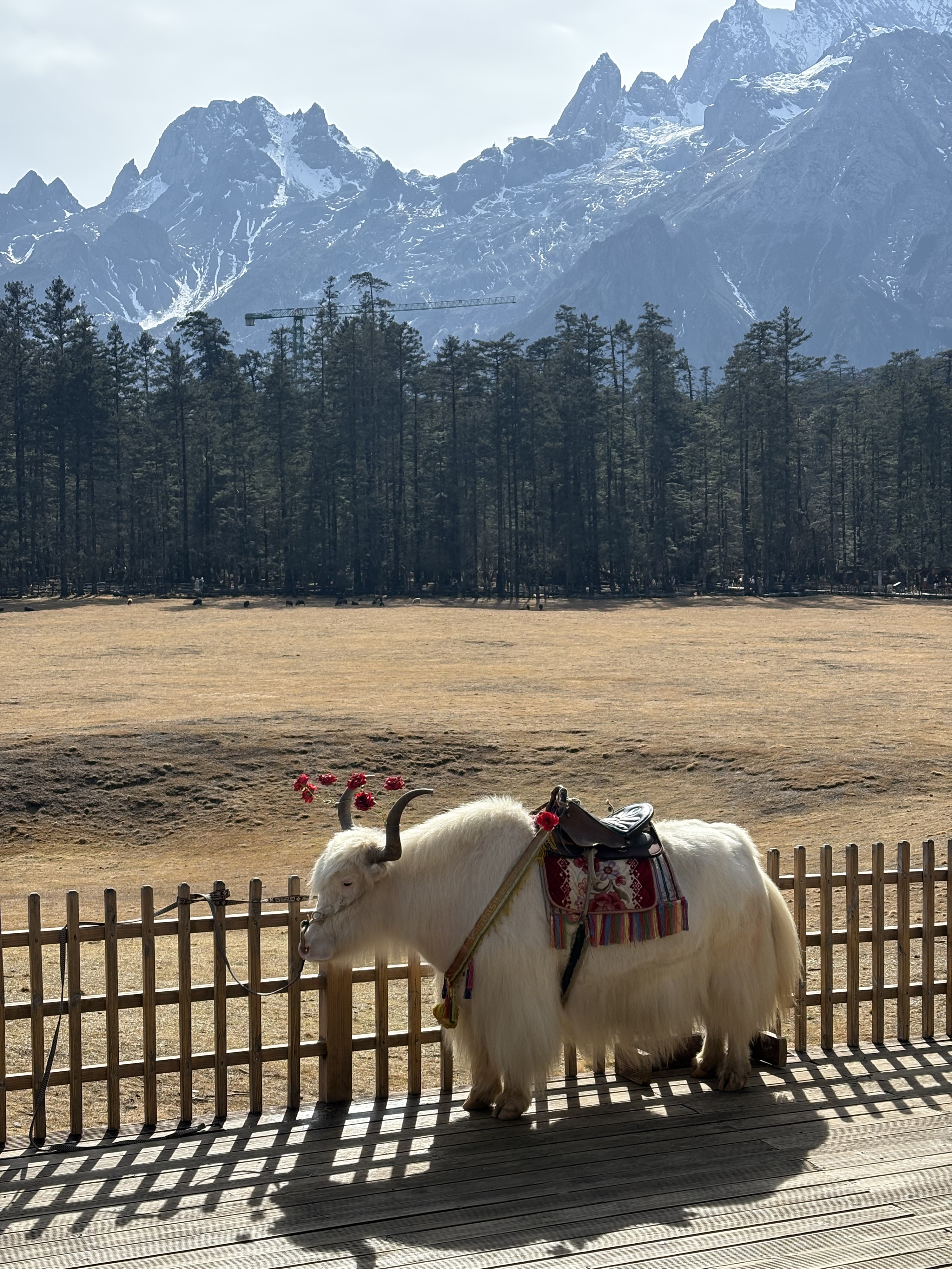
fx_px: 1907
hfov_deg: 28.0
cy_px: 634
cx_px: 476
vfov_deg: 36.8
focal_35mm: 52
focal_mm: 5.96
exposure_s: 1/2747
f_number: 1.6
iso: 40
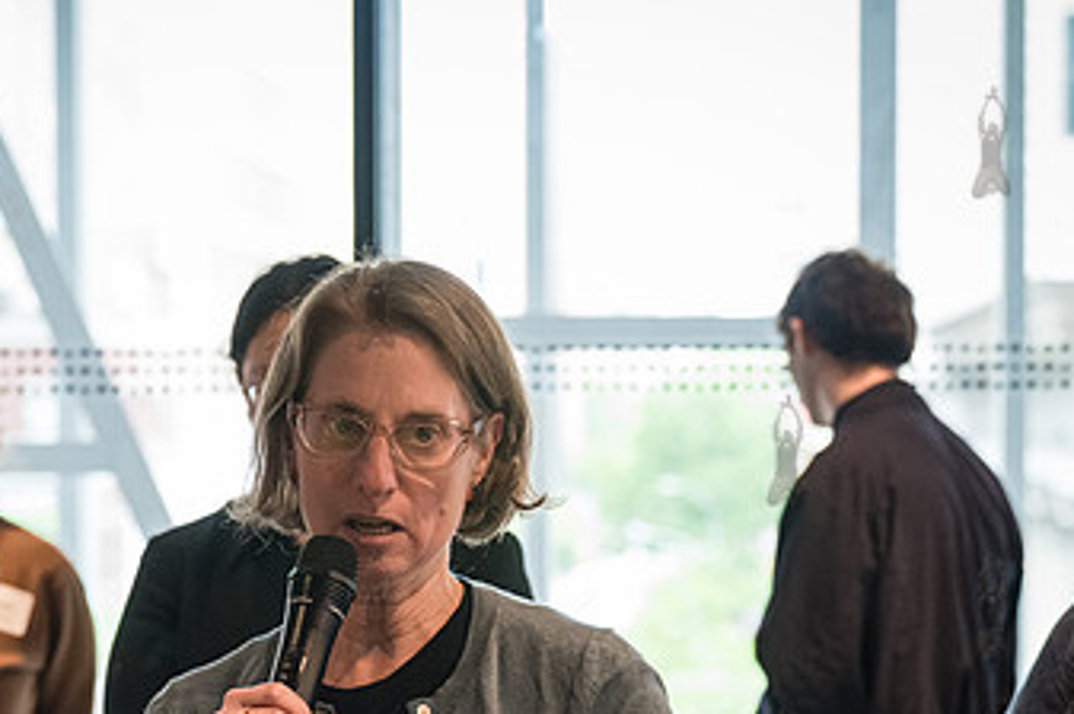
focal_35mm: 135
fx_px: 4024
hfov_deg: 15.2
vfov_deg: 10.1
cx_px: 357
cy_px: 603
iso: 5000
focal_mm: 76
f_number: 4
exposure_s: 1/500
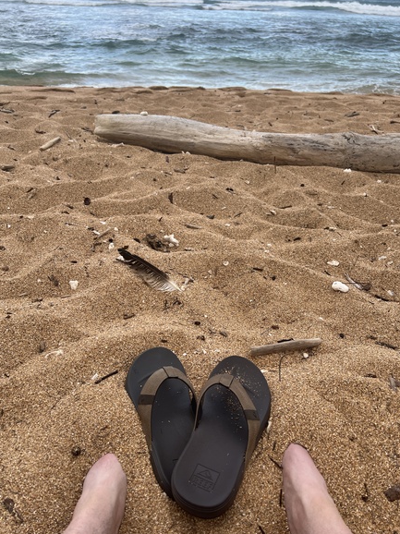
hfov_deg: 51.3
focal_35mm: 27
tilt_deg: -33.3
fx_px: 416
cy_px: 269
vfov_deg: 65.3
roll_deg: +0.9
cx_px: 202
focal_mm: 5.7
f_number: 1.5
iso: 50
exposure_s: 1/639
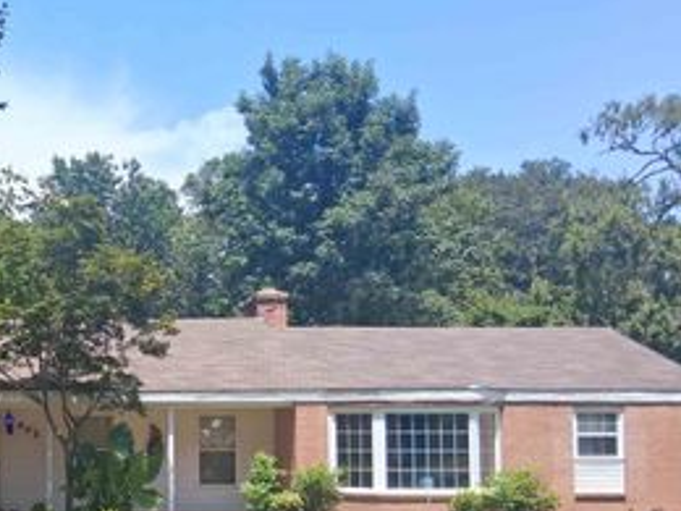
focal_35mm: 50
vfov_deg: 28.5
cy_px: 402
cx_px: 39
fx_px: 984
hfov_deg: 35.4
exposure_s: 1/392
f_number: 1.8
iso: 25
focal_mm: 3.98
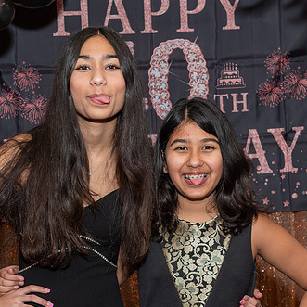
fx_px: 1003
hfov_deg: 17.4
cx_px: 147
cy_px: 188
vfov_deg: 17.4
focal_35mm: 100
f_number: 5.6
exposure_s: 1/250
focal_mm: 38
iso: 400
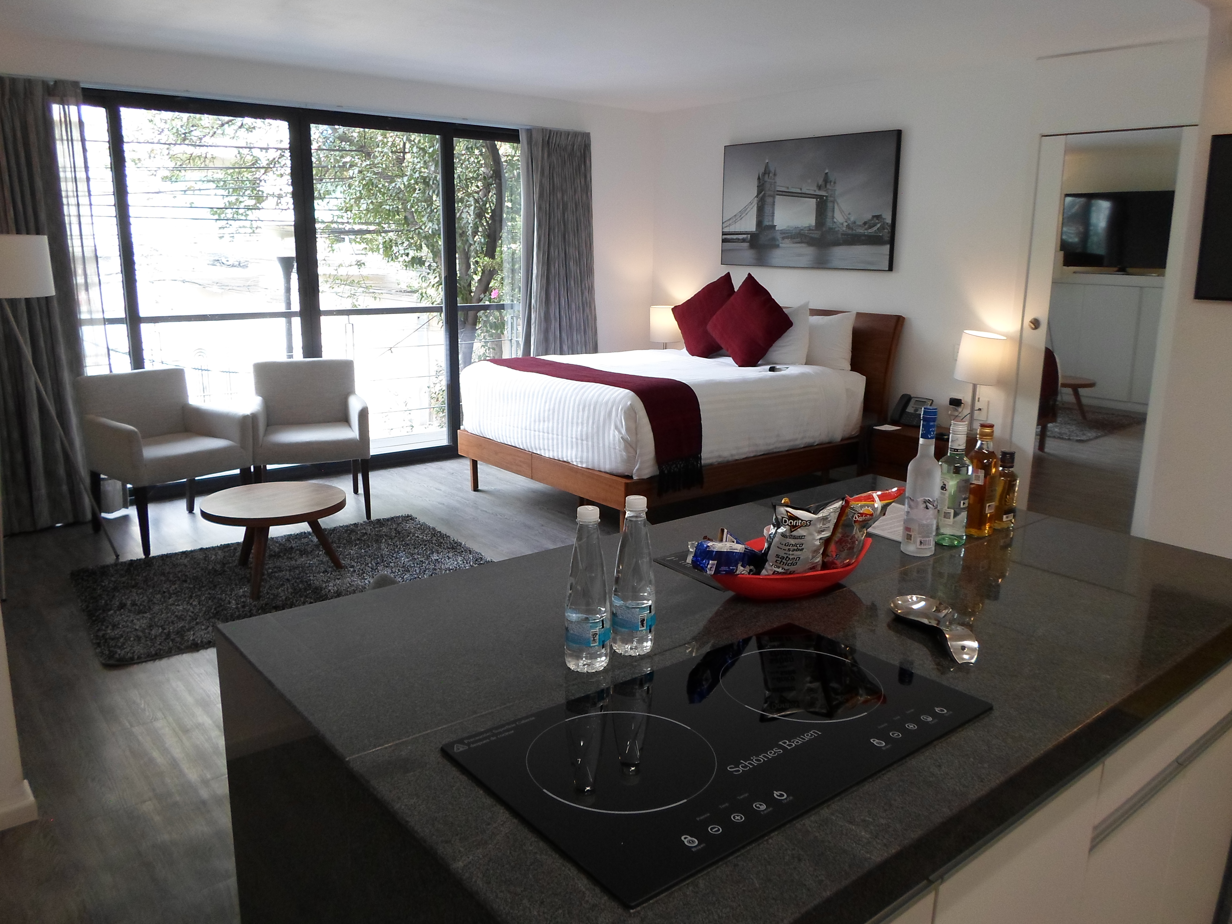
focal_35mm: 25
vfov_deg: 54.9
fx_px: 890
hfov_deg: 69.4
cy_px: 462
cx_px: 616
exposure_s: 1/45
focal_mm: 4.5
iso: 80
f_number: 2.5
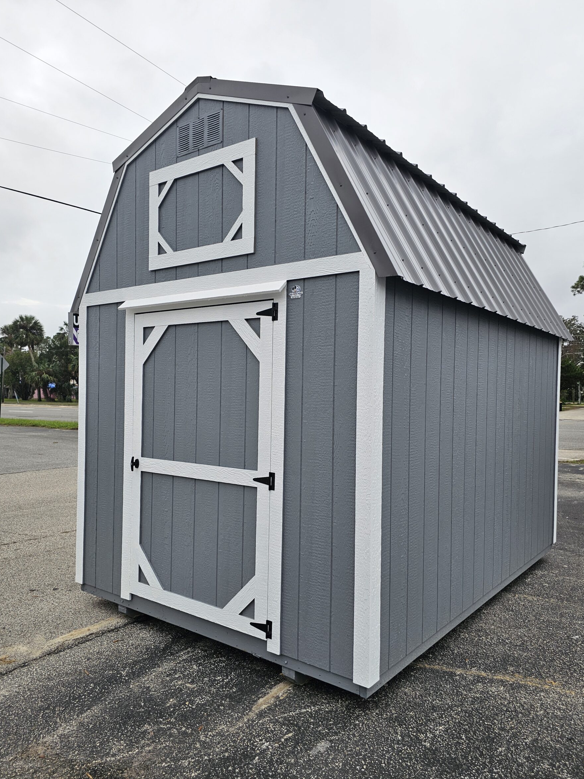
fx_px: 562
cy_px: 415
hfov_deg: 54.9
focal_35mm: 25
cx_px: 292
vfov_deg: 69.3
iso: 10
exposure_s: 1/508
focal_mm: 6.3
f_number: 1.7
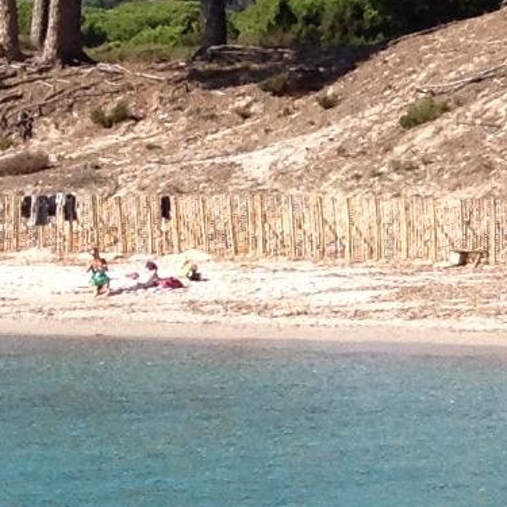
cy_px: 361
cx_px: 1310
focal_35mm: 269
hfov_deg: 6.2
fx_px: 4457
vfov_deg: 6.5
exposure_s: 1/1314
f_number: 2.4
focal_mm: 4.28
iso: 64
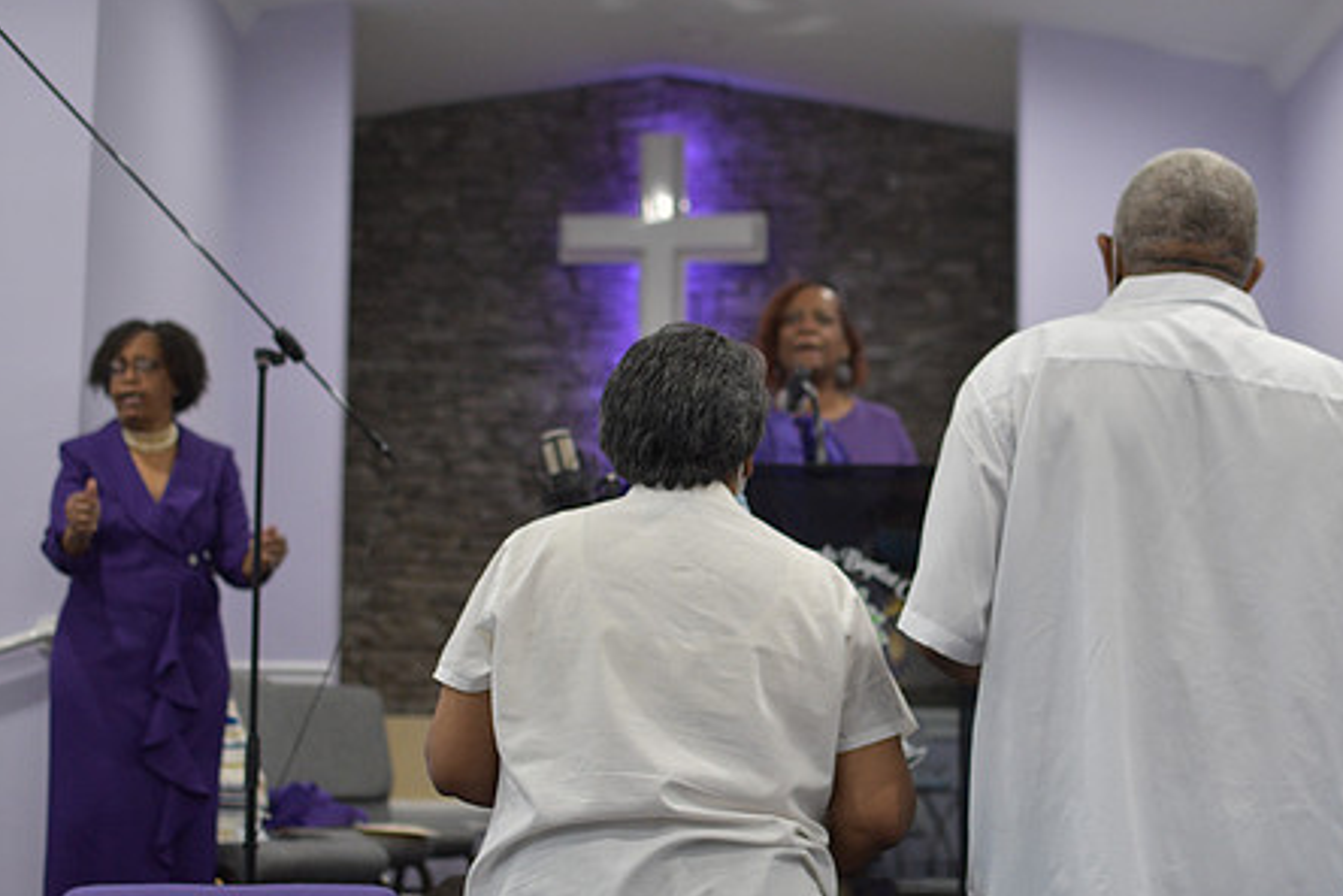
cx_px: 780
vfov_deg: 19.8
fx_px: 2561
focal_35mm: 69
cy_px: 446
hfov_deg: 29.3
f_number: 2.2
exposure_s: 1/200
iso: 800
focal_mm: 35
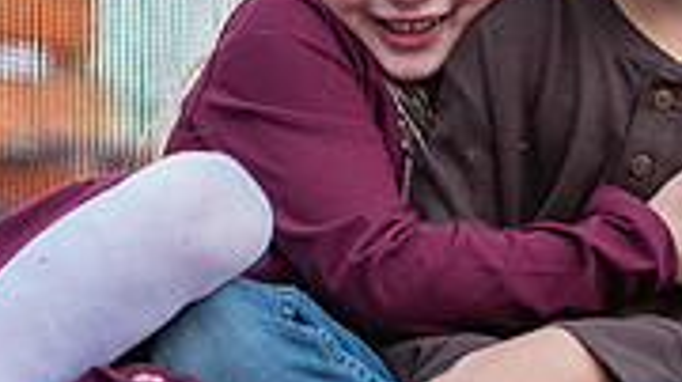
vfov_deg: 4.4
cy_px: 115
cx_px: 523
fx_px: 5024
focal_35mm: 278
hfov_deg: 7.8
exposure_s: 1/250
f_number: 3.5
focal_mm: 70
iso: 800
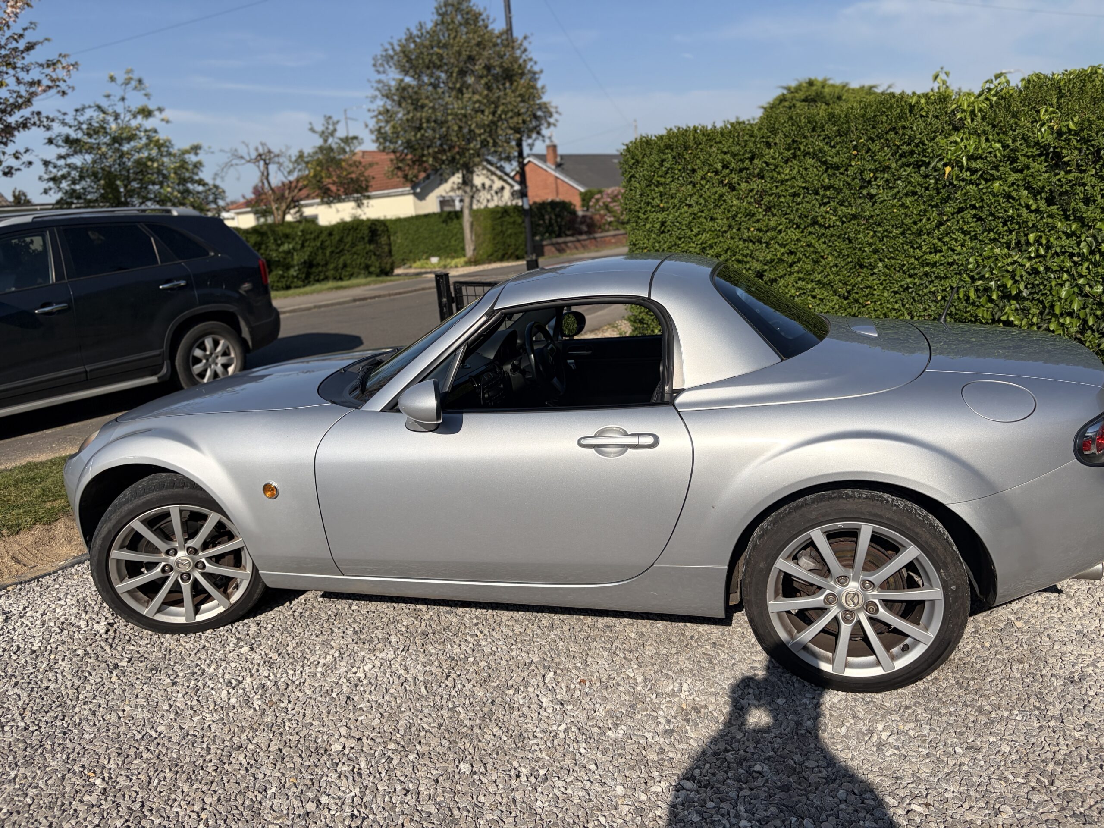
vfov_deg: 53.1
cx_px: 552
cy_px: 414
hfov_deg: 67.3
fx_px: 829
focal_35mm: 26
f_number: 1.6
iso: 64
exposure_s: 1/8850
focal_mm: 5.96
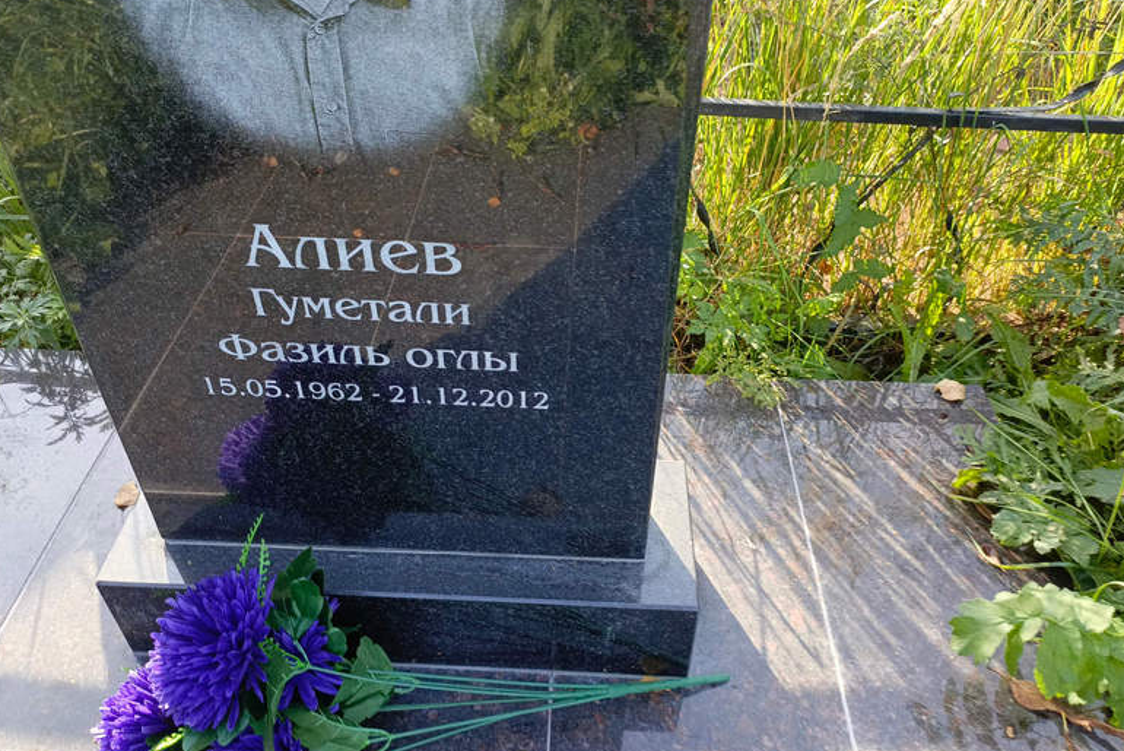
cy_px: 381
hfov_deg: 67.4
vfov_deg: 48.0
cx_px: 555
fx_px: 843
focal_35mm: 27
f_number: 1.69
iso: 112
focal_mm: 4.76
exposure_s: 1/135
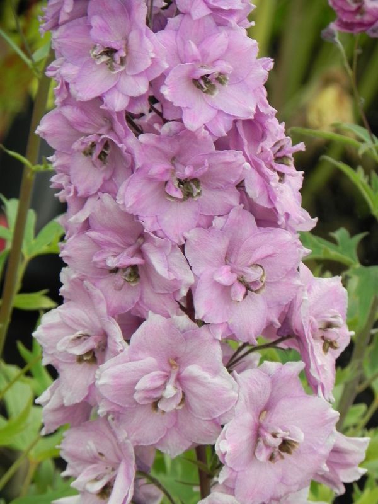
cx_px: 189
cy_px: 252
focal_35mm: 337
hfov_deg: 4.4
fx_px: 4907
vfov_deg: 5.9
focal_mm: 59.9
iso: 160
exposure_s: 1/160
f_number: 5.6
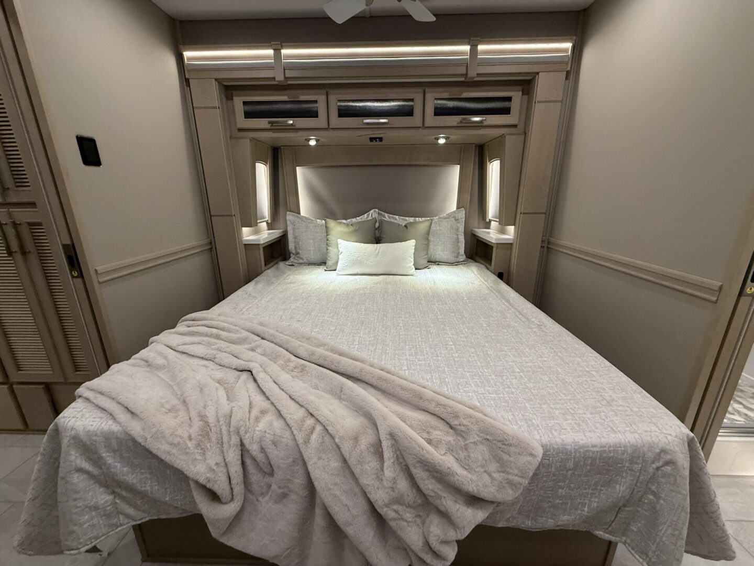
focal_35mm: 14
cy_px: 283
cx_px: 377
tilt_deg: -15.3
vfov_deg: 85.7
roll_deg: +1.5
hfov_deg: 102.1
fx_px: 305
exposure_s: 1/60
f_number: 2.2
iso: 200
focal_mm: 2.22
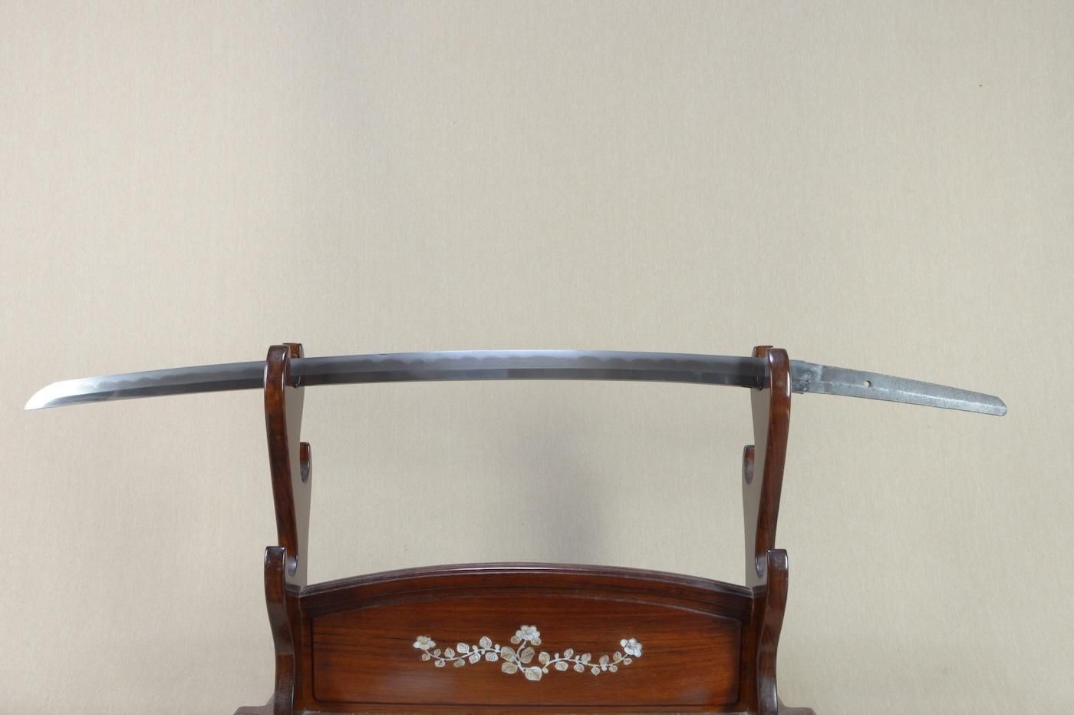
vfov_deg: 43.5
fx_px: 894
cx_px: 537
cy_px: 358
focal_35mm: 30
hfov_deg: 62.0
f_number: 11
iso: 400
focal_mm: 20
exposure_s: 1/1.6
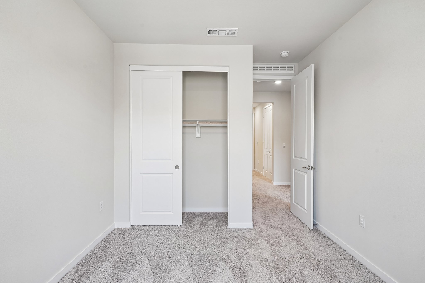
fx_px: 201
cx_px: 212
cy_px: 142
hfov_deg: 93.3
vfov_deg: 70.4
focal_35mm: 17
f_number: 9
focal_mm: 17
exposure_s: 1/13
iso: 400
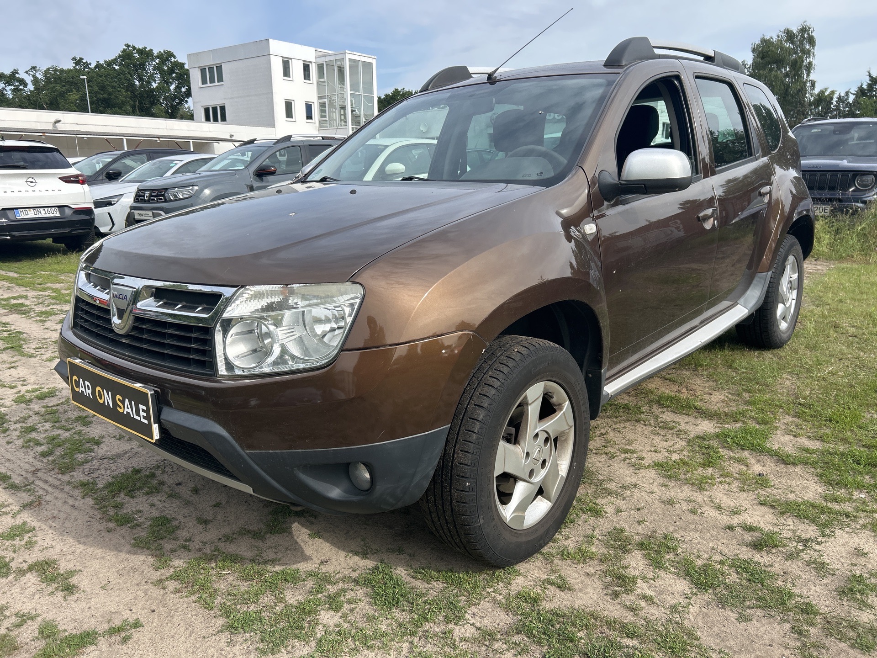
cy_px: 329
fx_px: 659
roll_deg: +0.3
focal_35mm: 26
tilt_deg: -13.7
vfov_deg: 53.1
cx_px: 438
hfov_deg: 67.3
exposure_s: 1/1869
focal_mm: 5.7
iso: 50
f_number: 1.5
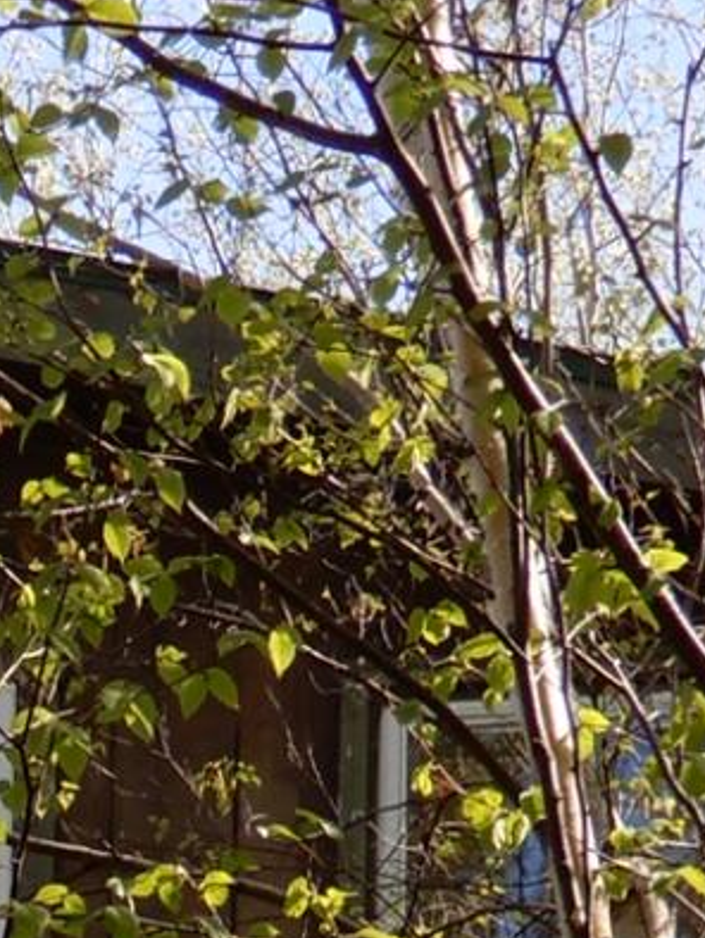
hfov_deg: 6.7
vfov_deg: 8.7
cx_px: -776
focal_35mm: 213
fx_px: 5778
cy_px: 1943
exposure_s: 1/200
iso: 80
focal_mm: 7.5
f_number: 4
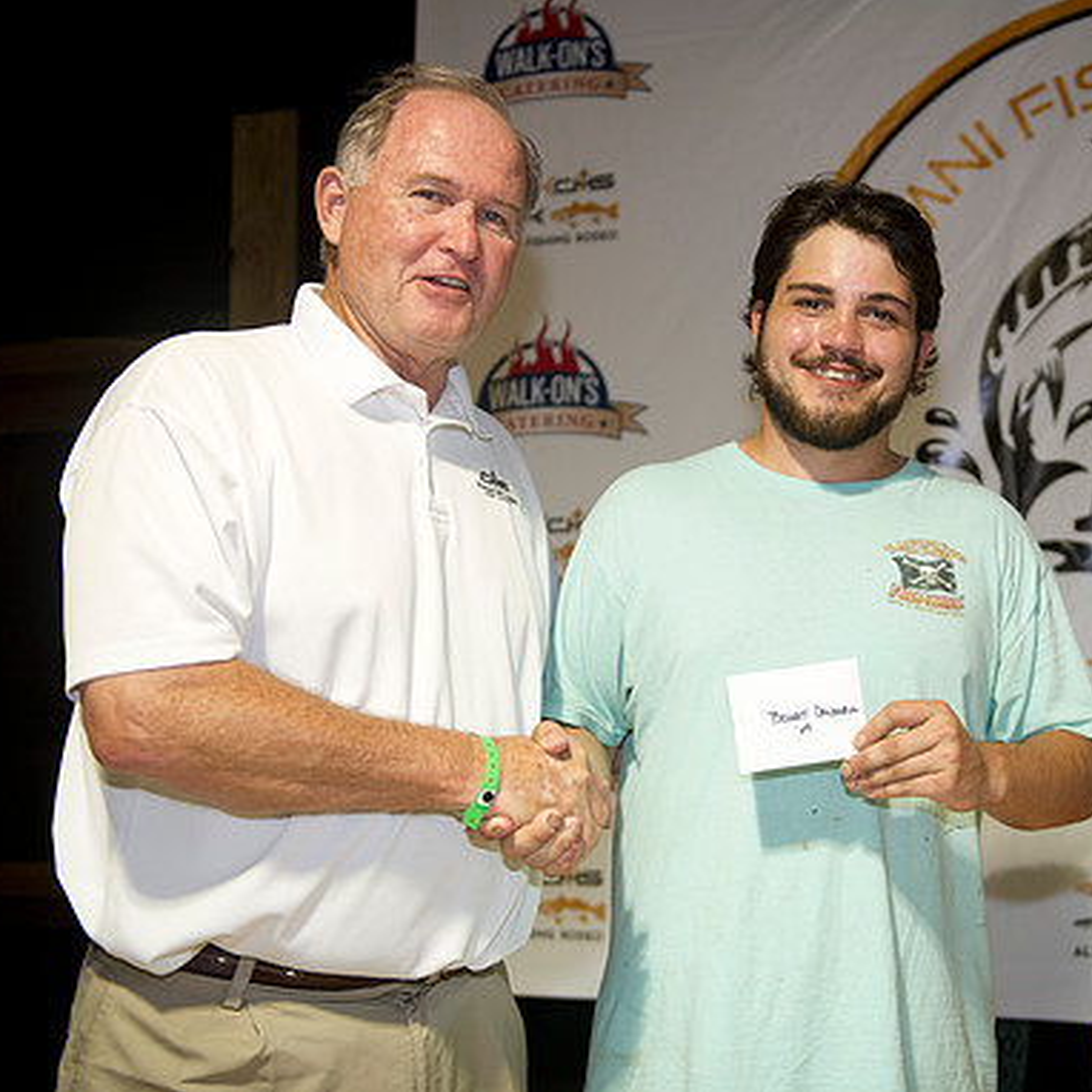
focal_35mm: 49
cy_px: 543
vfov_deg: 34.7
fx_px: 1749
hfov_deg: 34.1
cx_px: 786
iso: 320
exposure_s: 1/80
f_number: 2.8
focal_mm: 38
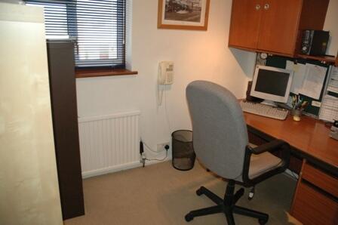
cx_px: 169
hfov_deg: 67.4
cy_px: 112
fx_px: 253
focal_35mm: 27
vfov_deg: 47.9
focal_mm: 18
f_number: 4
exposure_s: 1/60
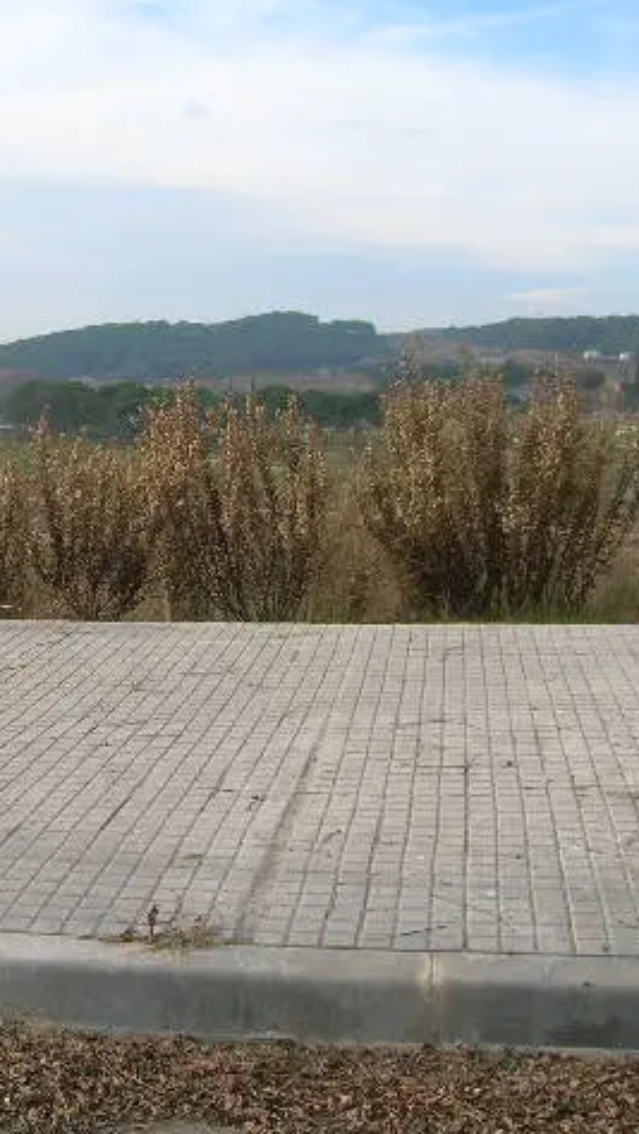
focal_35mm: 50
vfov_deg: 41.3
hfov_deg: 23.8
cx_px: 194
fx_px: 1505
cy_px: 565
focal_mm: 5.7
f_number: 4.9
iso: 50
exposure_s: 1/228
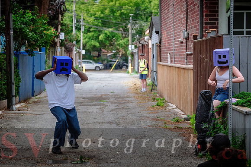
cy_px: 77
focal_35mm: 111
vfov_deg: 12.4
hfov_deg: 18.4
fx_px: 773
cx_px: 112
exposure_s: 1/250
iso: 500
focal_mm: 66
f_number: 2.8
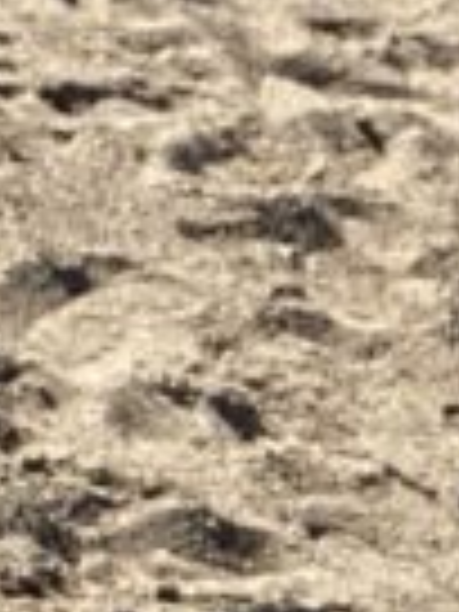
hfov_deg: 6.3
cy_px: 819
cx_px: 1120
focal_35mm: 226
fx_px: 3996
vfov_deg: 8.6
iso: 25
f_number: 2.2
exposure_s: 1/947
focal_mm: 2.71
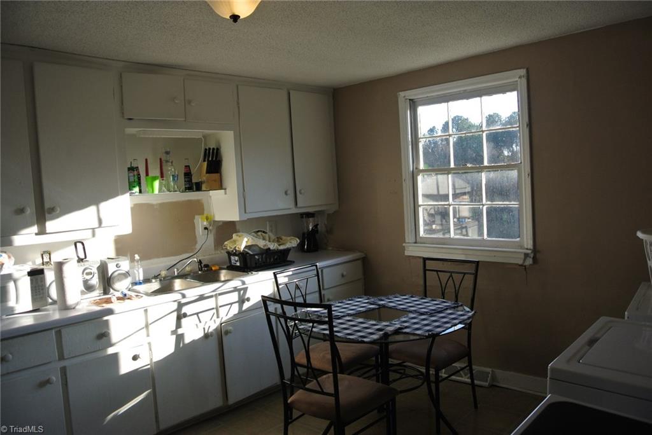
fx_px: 489
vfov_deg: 48.0
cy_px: 218
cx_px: 326
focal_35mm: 27
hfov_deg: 67.4
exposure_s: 1/160
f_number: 3.5
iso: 100
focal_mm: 10
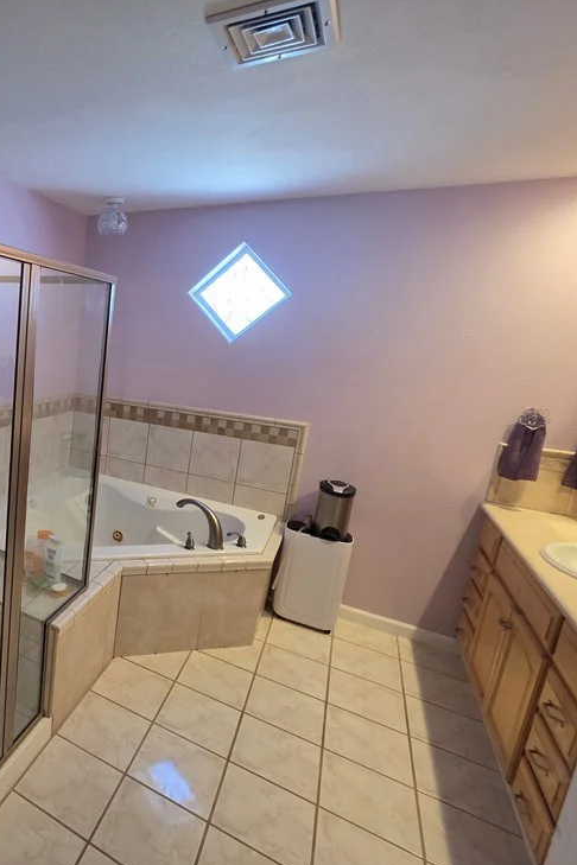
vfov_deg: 86.9
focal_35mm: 19
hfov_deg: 53.7
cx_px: 27
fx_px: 457
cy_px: 425
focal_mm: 2.2
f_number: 1.9
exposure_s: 1/60
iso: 200
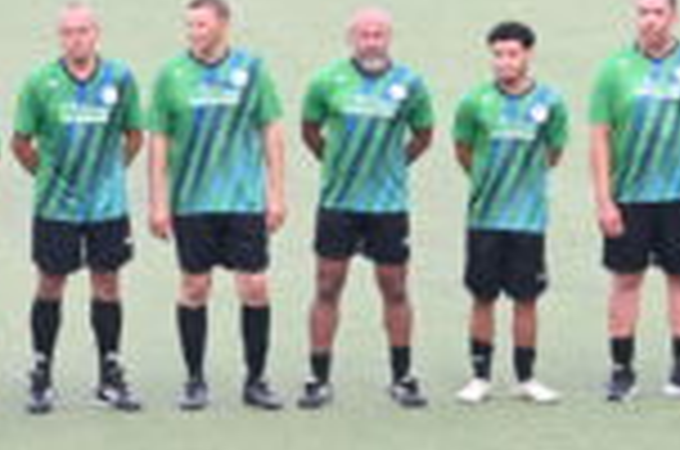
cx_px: 81
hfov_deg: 3.3
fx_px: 11818
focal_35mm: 627
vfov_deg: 2.2
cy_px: 212
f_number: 3.2
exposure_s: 1/2500
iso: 1600
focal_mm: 100
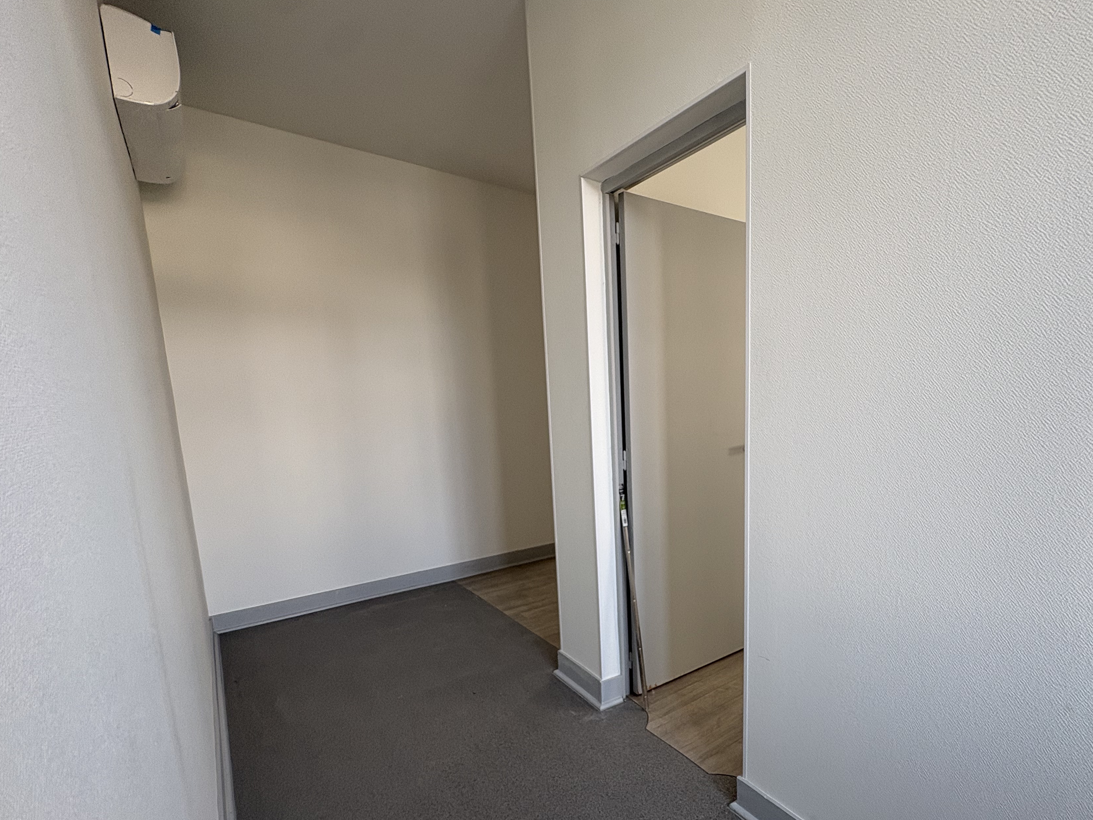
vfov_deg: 74.0
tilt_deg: -8.8
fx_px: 537
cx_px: 645
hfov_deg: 90.1
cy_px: 488
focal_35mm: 17
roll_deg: +3.4
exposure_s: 1/99
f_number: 2.2
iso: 100
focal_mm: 2.22
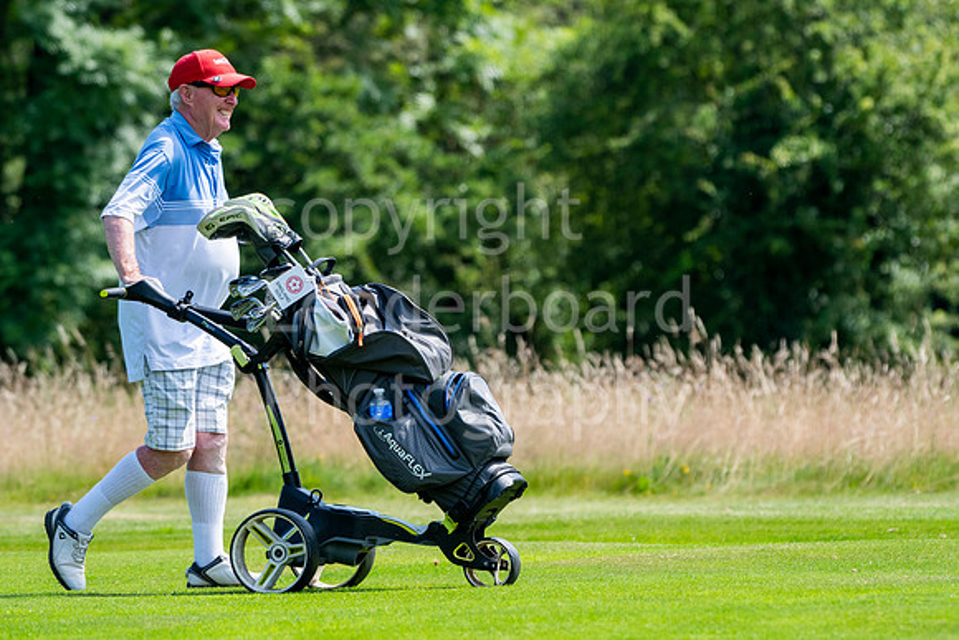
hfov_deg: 5.1
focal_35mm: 405
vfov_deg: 3.4
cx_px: 480
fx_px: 10791
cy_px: 320
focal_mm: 270
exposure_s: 1/1250
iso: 640
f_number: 5.6
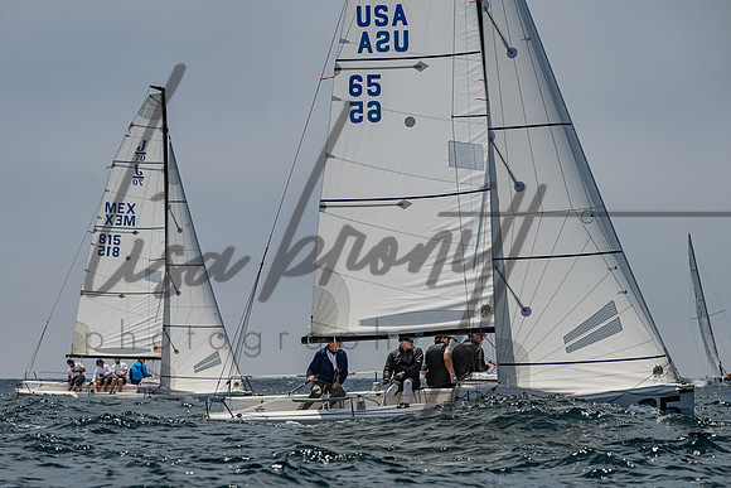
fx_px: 4887
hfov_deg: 8.6
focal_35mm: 241
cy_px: 286
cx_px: 340
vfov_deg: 5.7
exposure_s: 1/4000
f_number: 6.3
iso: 400
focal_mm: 195
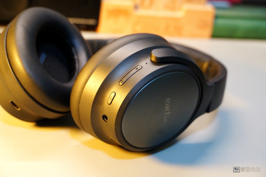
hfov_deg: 27.0
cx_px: 133
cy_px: 88
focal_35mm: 75
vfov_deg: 18.2
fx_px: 554
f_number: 5
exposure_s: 1/60
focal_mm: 50
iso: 2000
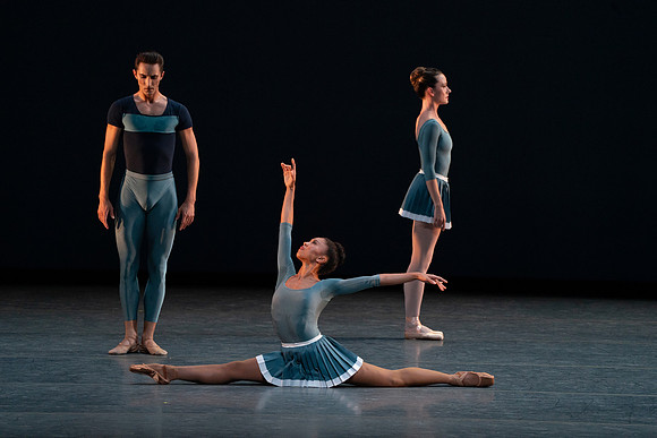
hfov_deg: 5.9
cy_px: 219
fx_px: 6425
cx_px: 328
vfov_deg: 3.9
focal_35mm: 352
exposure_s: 1/400
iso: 5000
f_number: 7.1
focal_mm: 352
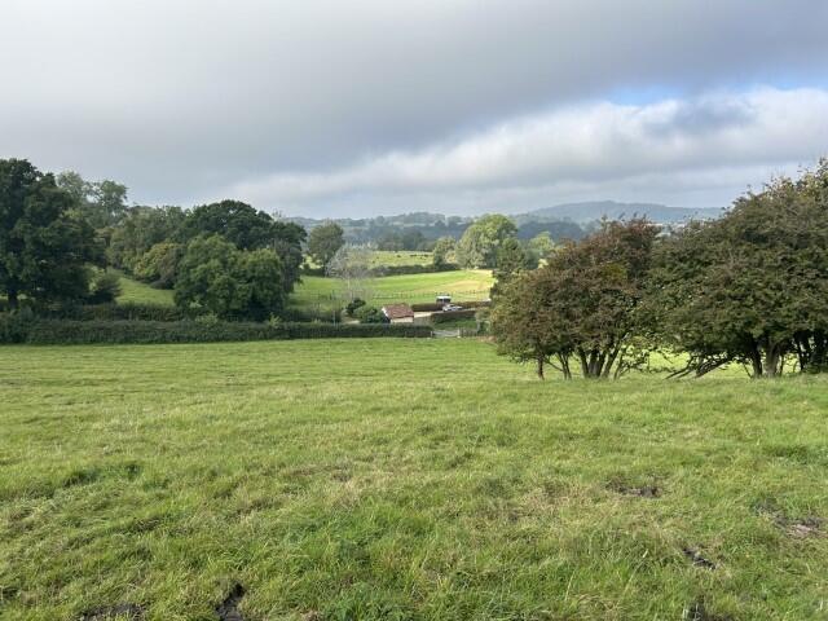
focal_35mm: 26
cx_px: 414
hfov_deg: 67.3
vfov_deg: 53.1
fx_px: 622
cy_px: 310
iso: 50
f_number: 1.5
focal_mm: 5.7
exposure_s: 1/2513
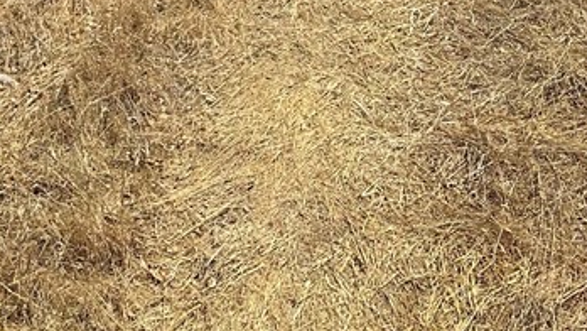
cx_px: 39
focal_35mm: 77
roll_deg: +0.8
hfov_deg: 26.4
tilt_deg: -0.5
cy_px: -532
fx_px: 1199
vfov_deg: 11.8
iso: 80
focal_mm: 6.86
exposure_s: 1/3247
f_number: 1.78
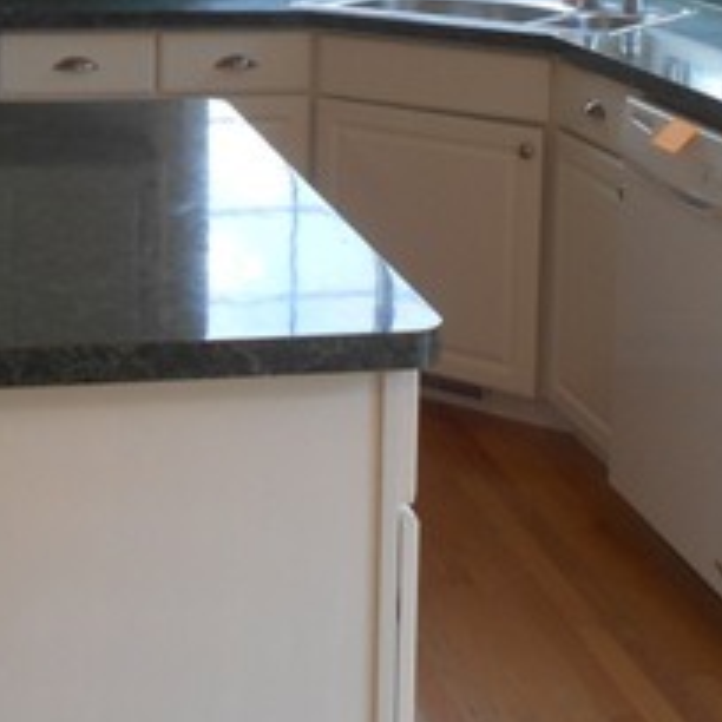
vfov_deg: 22.7
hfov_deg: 23.7
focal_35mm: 72
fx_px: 1699
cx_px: 163
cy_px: -64
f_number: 3.2
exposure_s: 1/40
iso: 80
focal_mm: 4.6
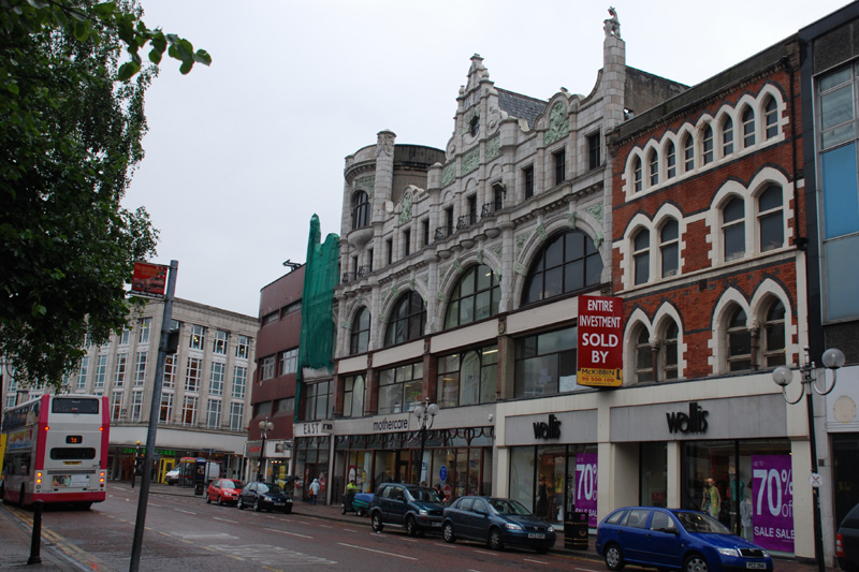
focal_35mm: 33
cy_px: 286
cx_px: 430
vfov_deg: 40.0
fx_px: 787
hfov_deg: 57.2
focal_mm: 22
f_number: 3.8
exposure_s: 1/400
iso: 200
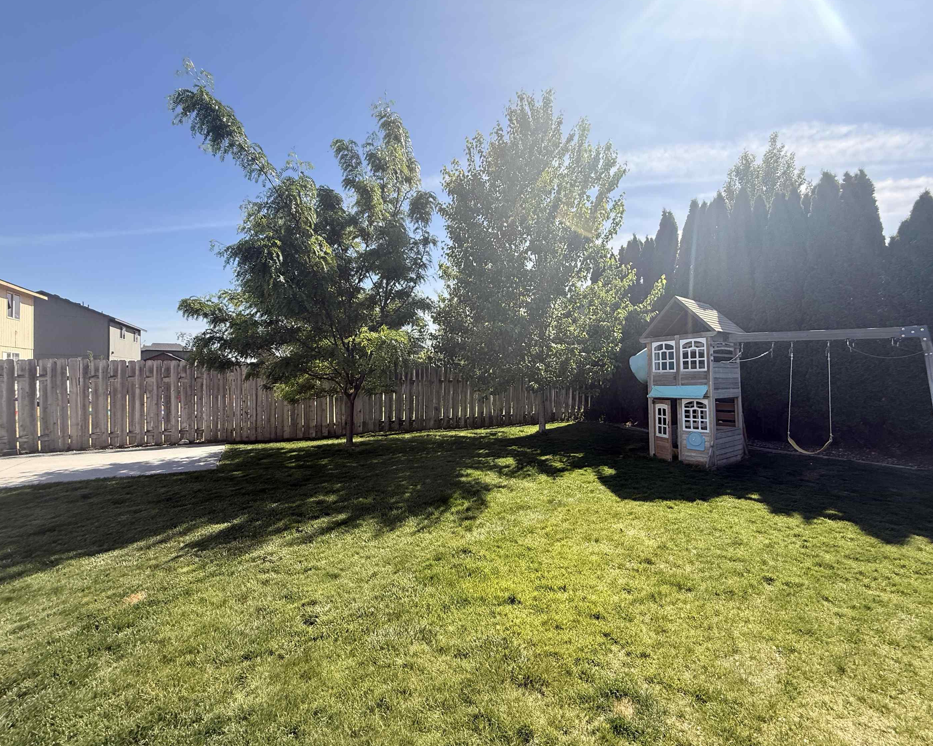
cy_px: 374
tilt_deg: -0.7
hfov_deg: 96.7
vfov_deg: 84.0
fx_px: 414
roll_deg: -1.3
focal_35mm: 15
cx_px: 488
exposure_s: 1/1167
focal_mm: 2.22
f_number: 2.2
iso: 64
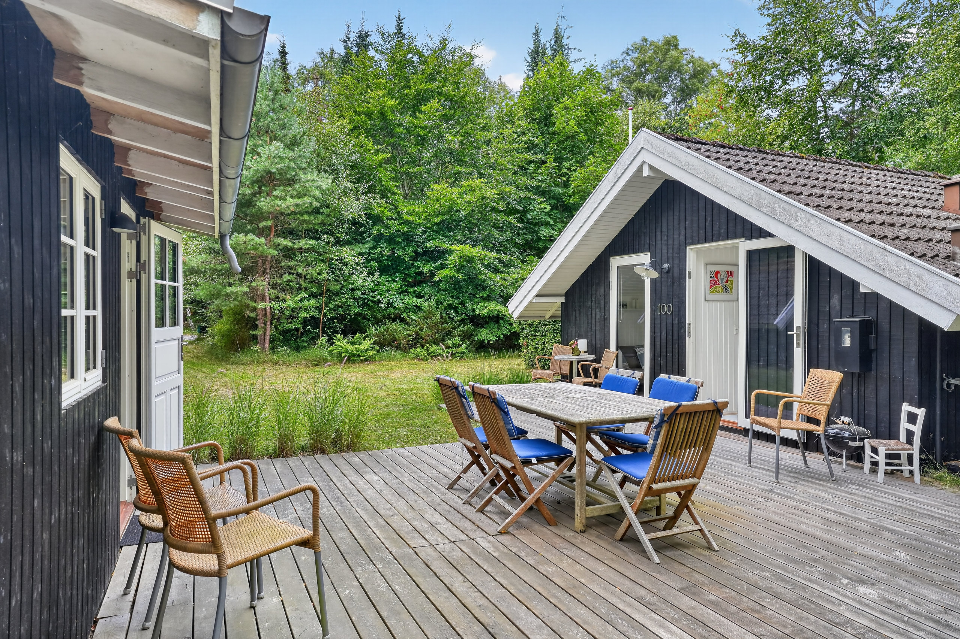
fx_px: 613
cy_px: 320
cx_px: 480
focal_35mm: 23
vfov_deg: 55.1
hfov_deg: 76.1
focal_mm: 23
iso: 400
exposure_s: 1/200
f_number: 8
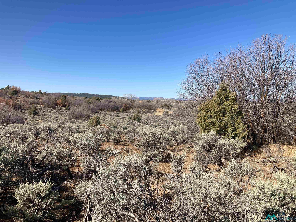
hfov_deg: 63.4
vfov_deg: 49.7
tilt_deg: -1.0
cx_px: 148
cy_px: 111
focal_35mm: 28
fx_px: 239
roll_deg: -1.4
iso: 20
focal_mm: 3.99
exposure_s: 1/1919
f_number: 1.8
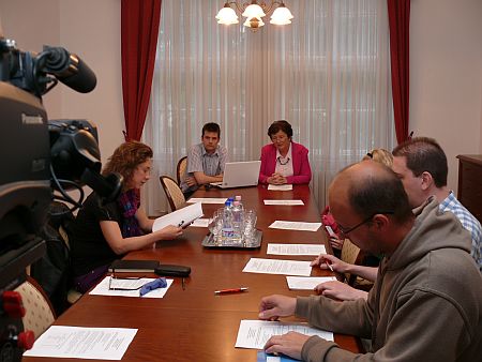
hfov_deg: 52.6
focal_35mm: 35
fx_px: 488
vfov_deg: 40.7
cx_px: 241
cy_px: 181
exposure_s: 1/30
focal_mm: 7.4
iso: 100
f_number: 2.8
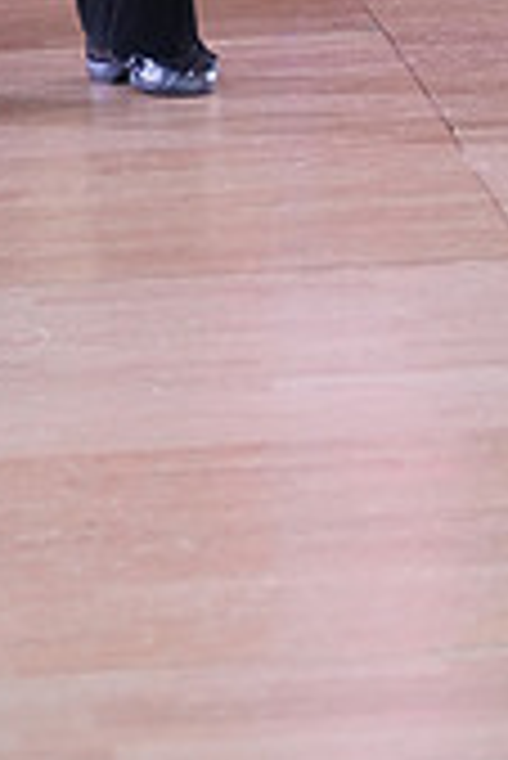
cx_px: 16
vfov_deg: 5.6
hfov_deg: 3.8
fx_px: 7625
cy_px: -535
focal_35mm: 361
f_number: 4
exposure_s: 1/250
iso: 2500
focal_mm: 105
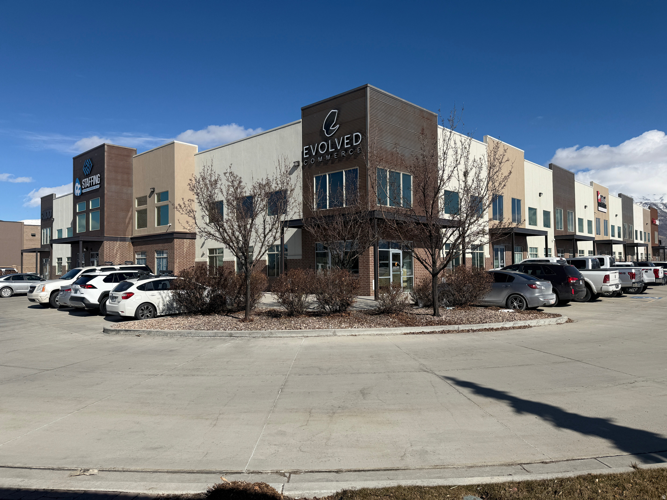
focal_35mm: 24
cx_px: 334
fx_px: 462
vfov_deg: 56.8
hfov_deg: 71.6
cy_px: 250
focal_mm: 6.76
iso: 80
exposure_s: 1/8130
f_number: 1.78
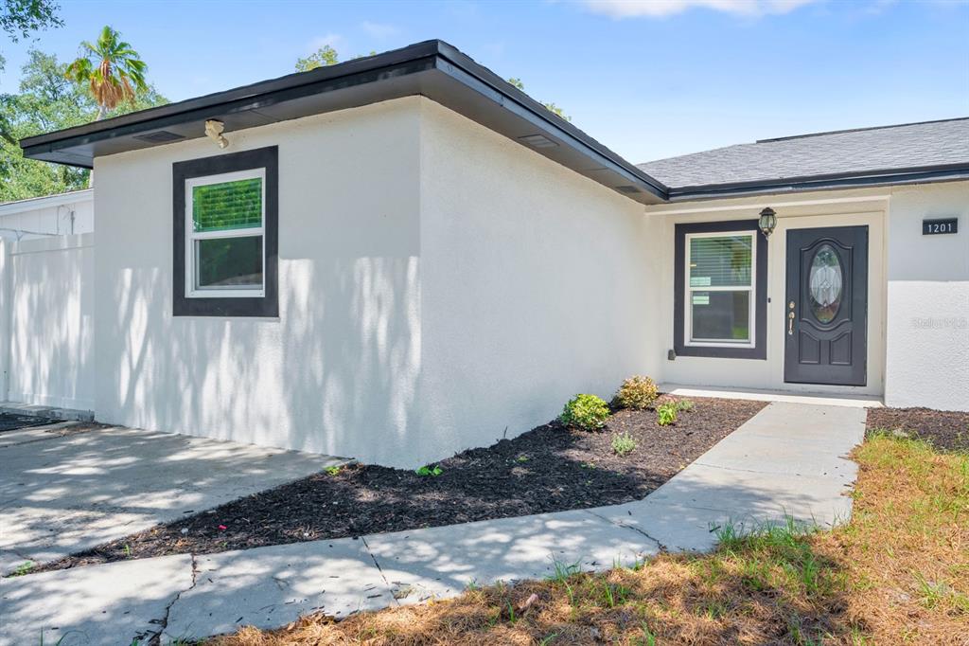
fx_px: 646
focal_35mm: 24
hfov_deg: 73.8
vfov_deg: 53.1
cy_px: 323
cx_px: 484
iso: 200
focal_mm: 24
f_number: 8
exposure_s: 1/200
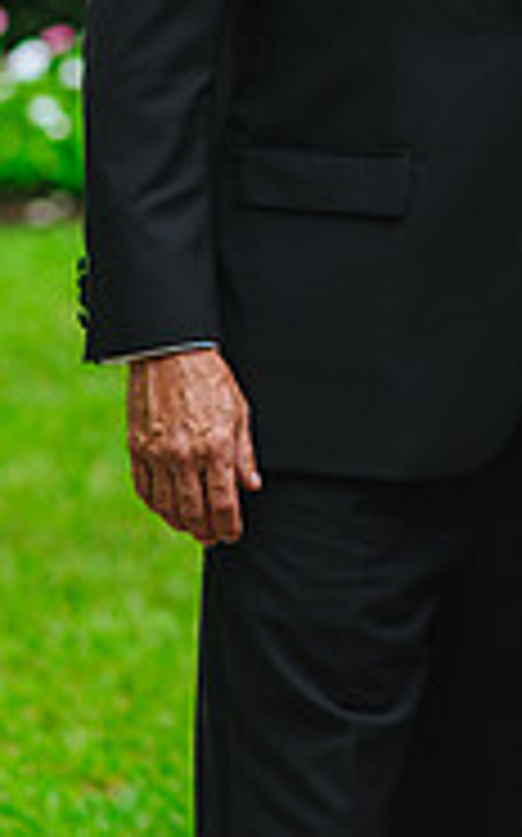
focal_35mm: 210
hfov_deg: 6.2
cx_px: 648
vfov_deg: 10.0
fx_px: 4787
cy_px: 148
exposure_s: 1/320
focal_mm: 85
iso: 400
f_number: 2.2
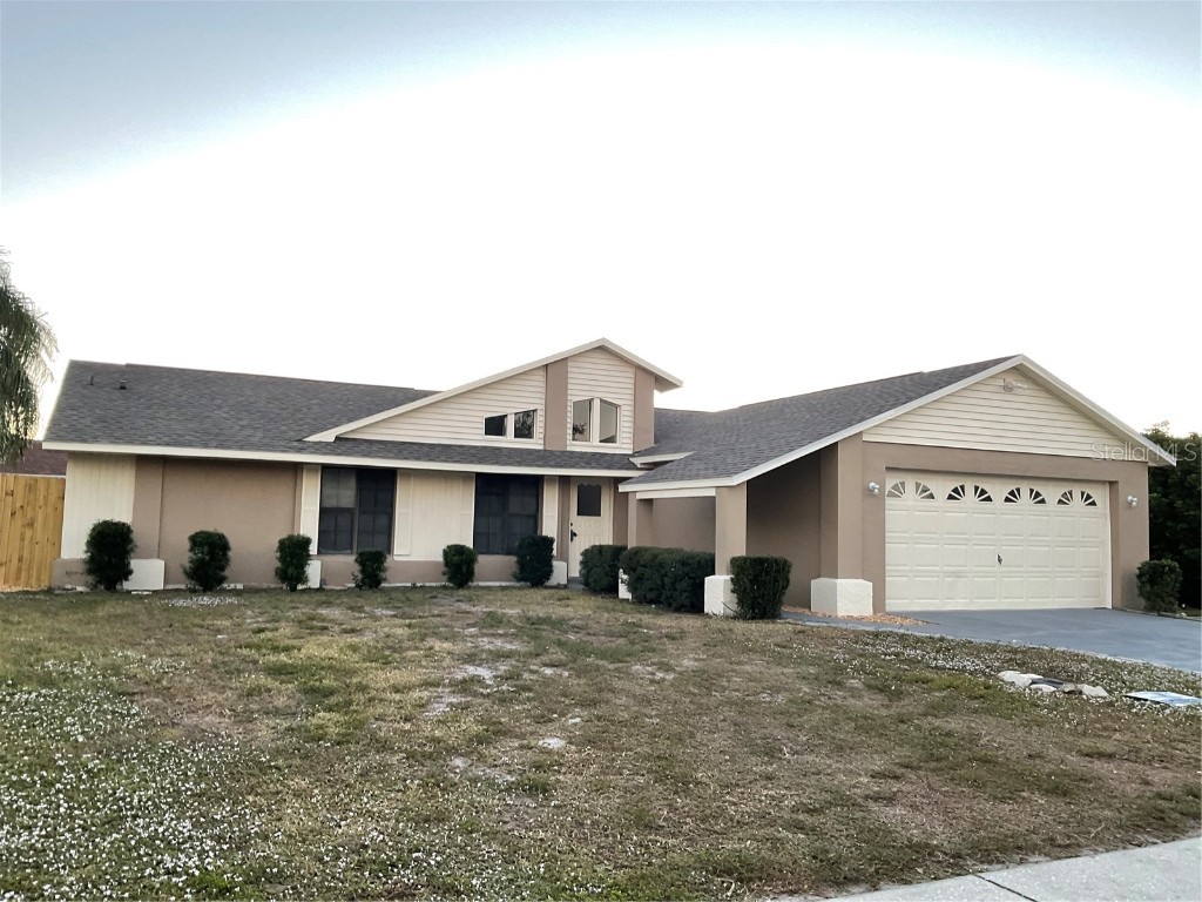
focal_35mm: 29
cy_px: 451
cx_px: 601
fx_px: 1007
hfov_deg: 61.7
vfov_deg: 48.2
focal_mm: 3
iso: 64
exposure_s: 1/66
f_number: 1.8
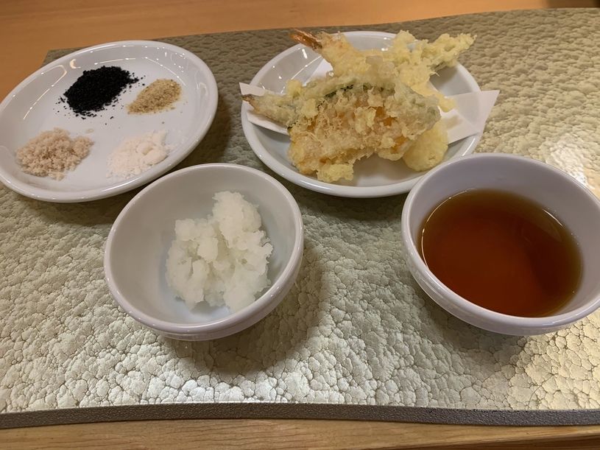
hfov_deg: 67.3
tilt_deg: -54.7
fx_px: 451
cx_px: 300
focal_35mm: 26
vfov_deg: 53.1
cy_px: 225
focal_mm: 4.25
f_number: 1.8
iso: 125
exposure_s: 1/60
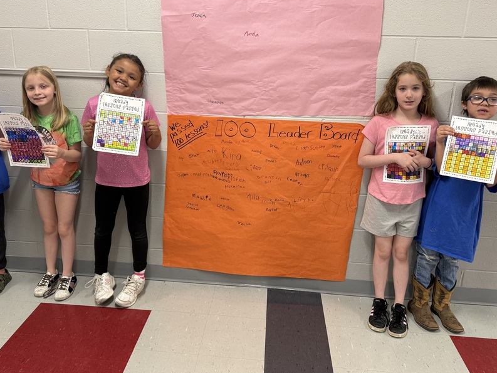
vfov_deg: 45.4
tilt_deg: -16.8
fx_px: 445
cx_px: 231
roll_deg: -1.2
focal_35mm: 31
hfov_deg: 58.3
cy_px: 171
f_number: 1.78
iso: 200
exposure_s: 1/91
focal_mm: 6.76
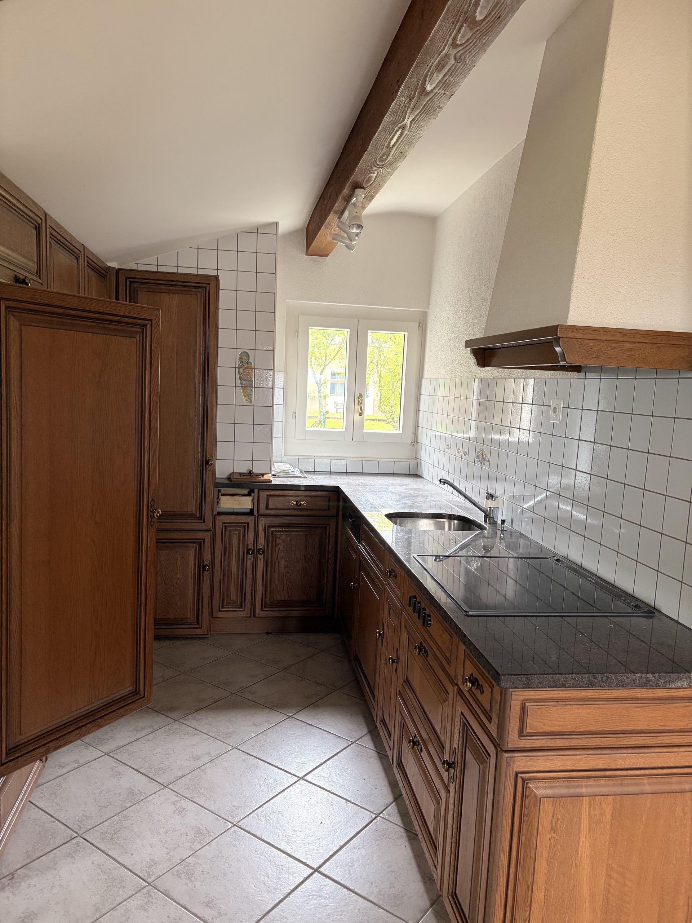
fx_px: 693
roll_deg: -3.2
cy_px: 462
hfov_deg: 53.1
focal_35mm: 26
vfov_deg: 67.3
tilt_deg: -6.4
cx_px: 346
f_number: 1.6
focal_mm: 5.96
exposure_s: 1/60
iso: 160
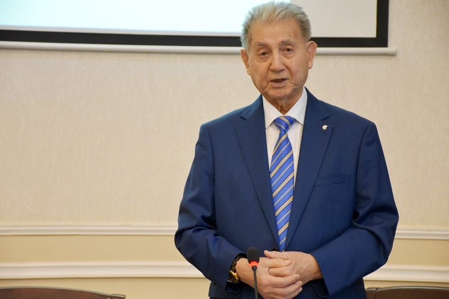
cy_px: 150
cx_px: 224
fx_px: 1590
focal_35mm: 128
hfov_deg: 16.1
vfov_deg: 10.7
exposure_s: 1/60
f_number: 5.3
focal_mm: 85
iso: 3600
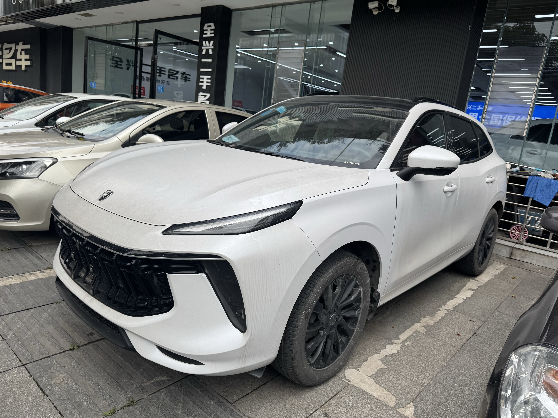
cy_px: 209
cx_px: 279
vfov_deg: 56.8
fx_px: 387
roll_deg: -7.9
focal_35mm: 24
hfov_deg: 71.6
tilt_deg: -12.0
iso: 80
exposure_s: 1/1311
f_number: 1.78
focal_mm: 6.76
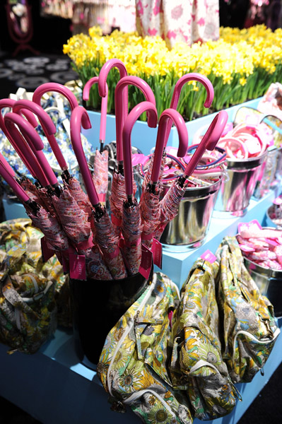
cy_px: 212
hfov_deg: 41.0
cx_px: 141
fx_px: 377
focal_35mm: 32
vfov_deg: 58.8
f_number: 3.2
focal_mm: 32
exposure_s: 1/40
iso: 1000
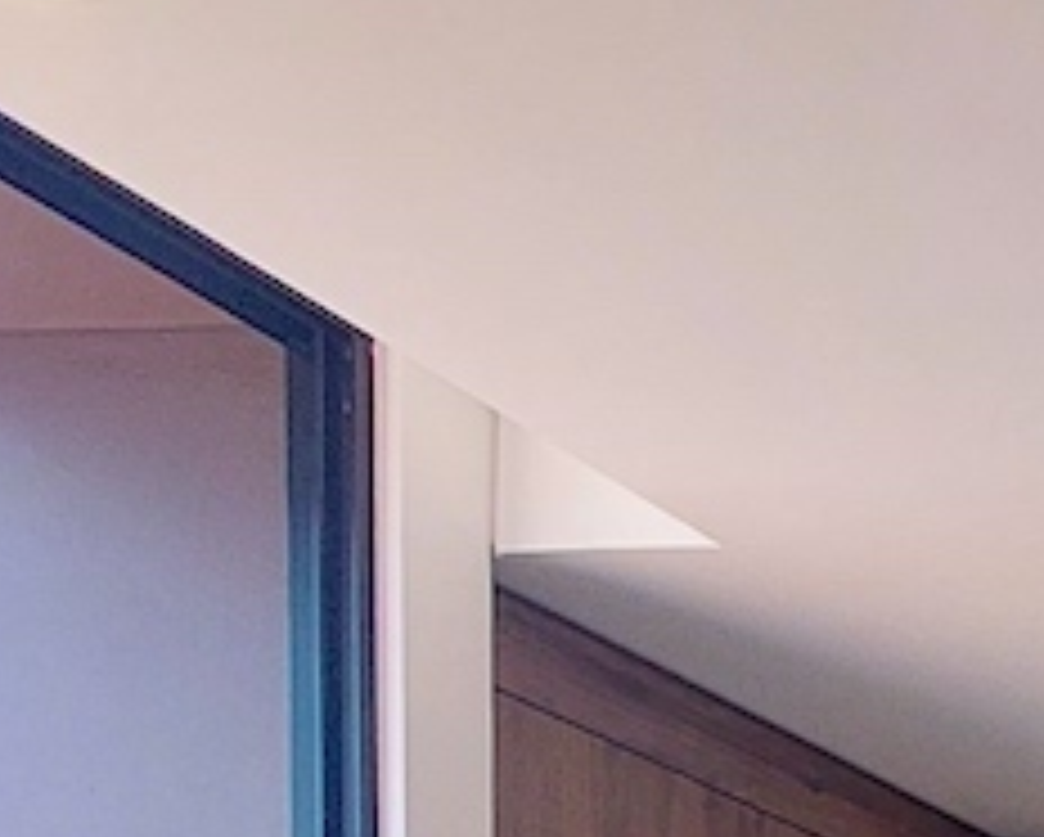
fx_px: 2165
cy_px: 1580
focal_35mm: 70
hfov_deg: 16.6
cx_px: 2304
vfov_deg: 17.2
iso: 80
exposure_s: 1/120
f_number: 2.2
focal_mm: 1.74
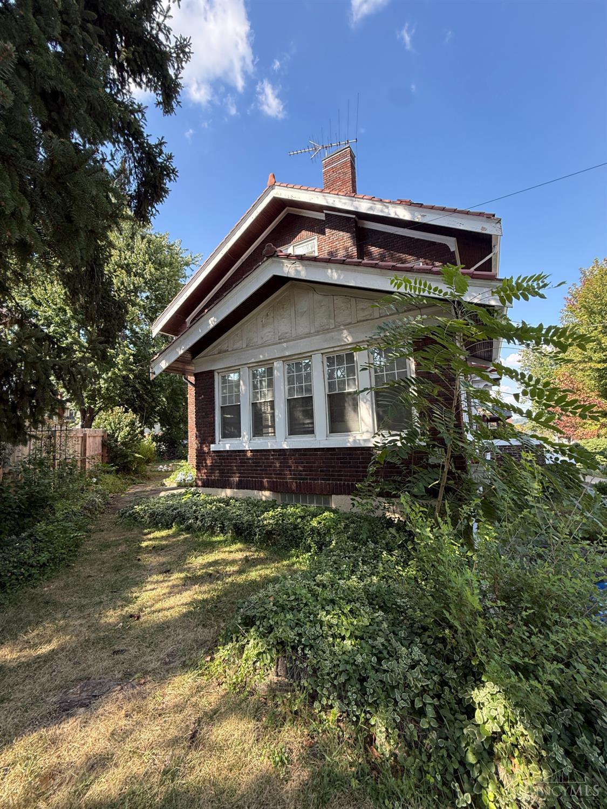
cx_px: 304
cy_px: 404
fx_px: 327
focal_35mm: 14
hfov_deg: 85.7
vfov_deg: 102.1
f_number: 2.2
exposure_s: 1/284
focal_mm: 2.22
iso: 64
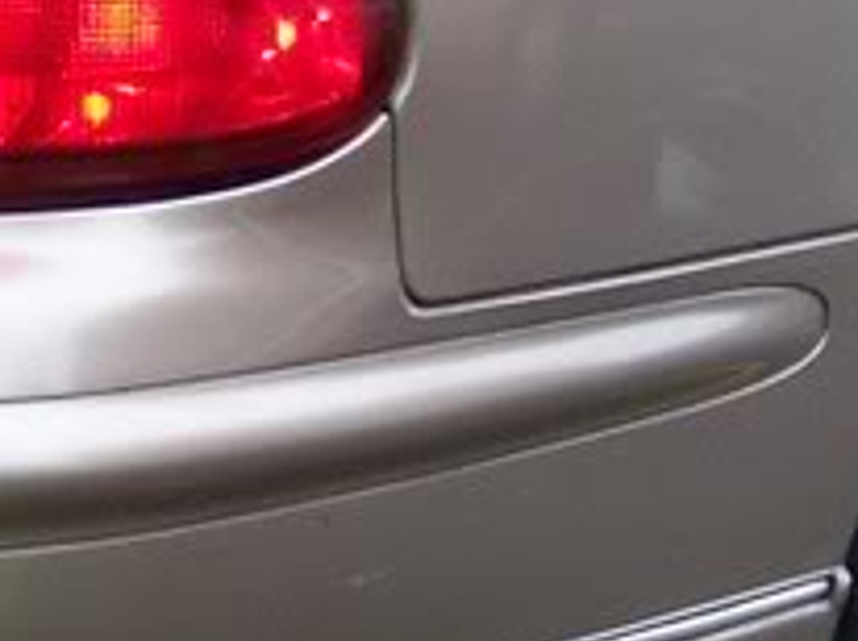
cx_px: -371
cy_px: 229
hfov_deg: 10.2
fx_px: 4679
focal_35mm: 189
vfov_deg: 7.8
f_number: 2.8
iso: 125
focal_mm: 6.3
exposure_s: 1/30
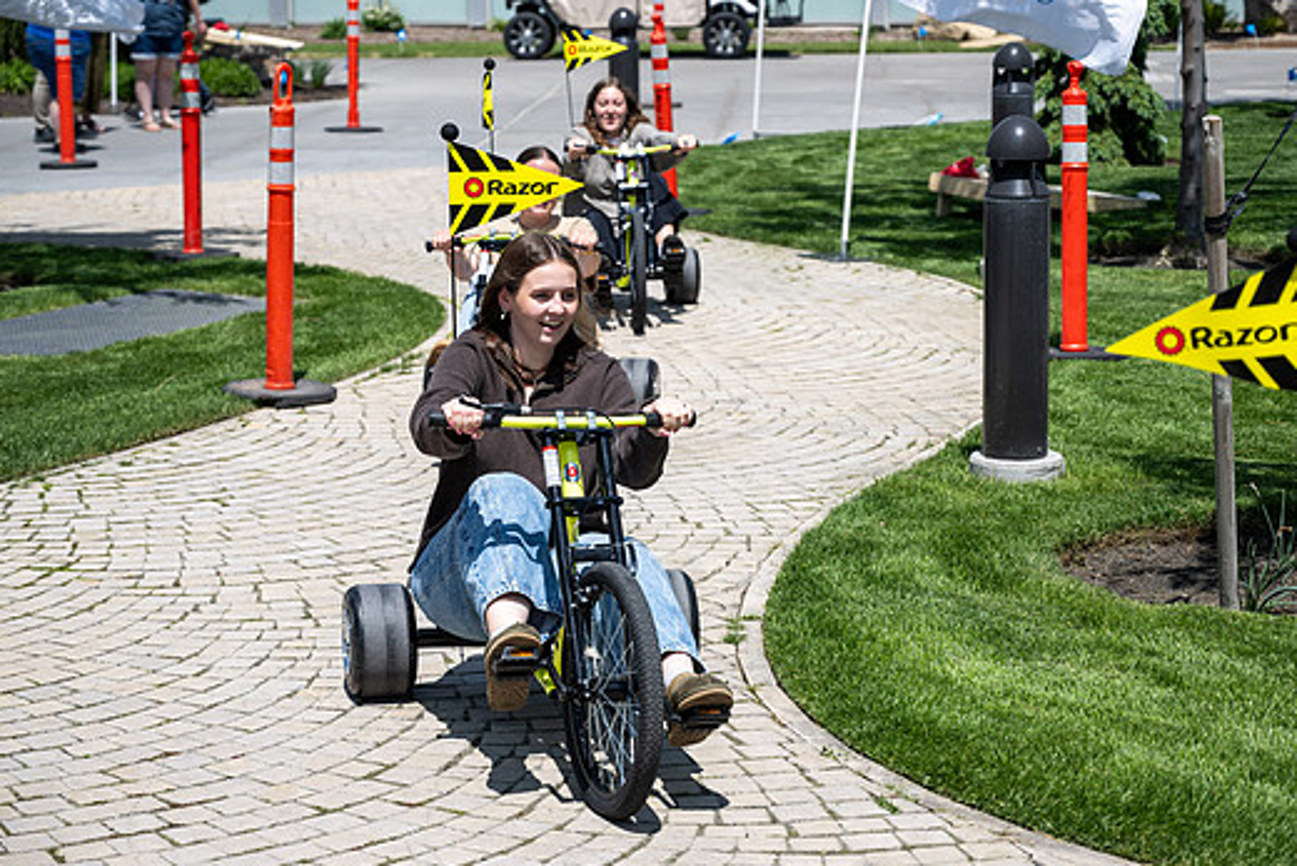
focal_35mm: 81
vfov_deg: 16.9
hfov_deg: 25.0
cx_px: 708
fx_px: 2919
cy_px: 431
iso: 160
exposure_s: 1/1600
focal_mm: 70
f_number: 4
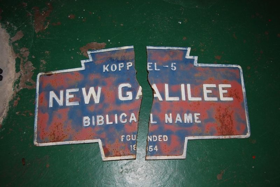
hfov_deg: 57.2
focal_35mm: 33
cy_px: 94
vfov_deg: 40.1
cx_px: 140
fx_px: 257
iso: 200
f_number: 3.8
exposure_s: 1/60
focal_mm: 22
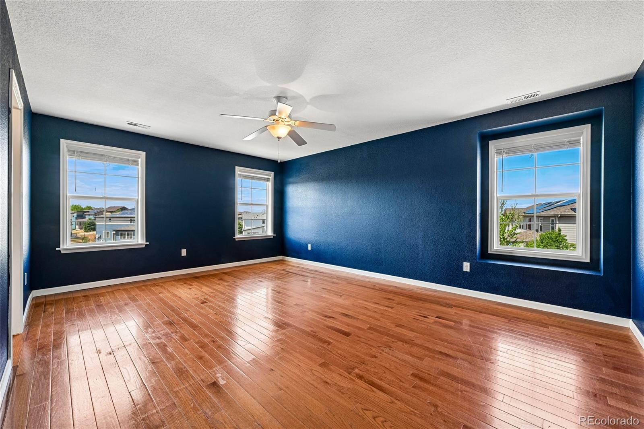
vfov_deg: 81.2
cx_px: 322
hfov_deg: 104.3
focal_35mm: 14
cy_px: 214
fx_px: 250
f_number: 11
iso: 320
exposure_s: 1/15
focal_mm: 14
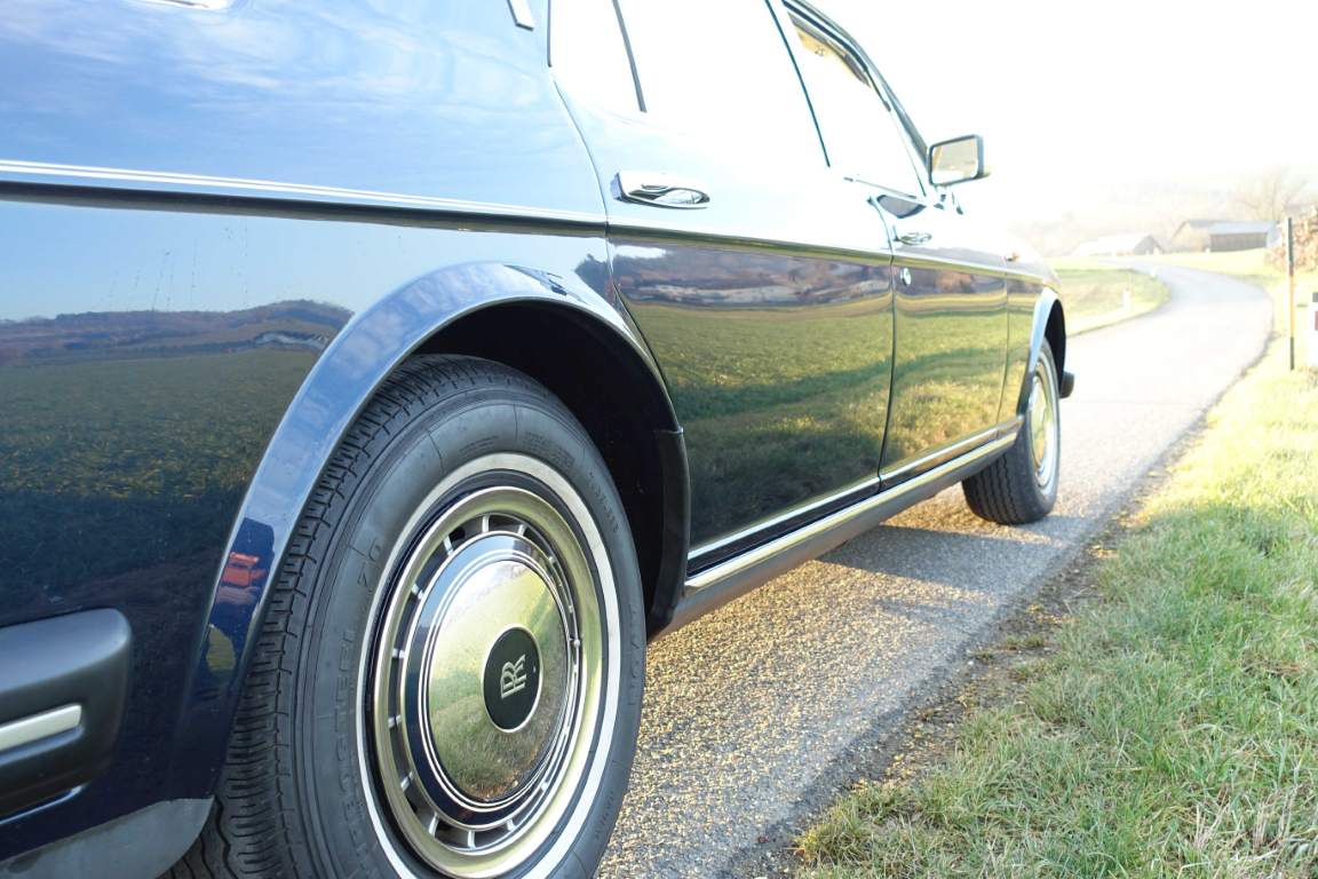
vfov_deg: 38.9
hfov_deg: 55.8
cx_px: 659
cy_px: 440
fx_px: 1245
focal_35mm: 34
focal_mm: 12.48
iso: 125
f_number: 2.8
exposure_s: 1/50
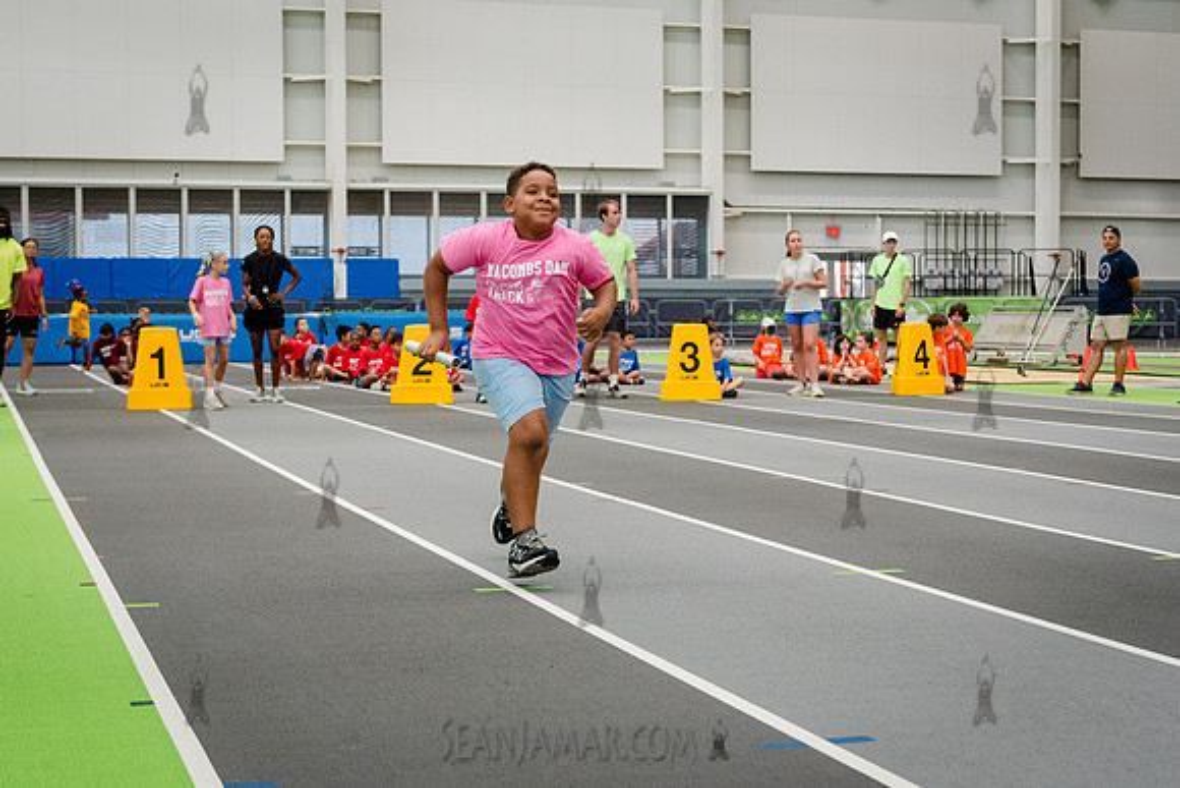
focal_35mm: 60
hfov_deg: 33.4
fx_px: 1965
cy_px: 394
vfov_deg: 22.7
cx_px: 590
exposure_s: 1/1000
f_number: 4
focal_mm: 50
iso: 6400
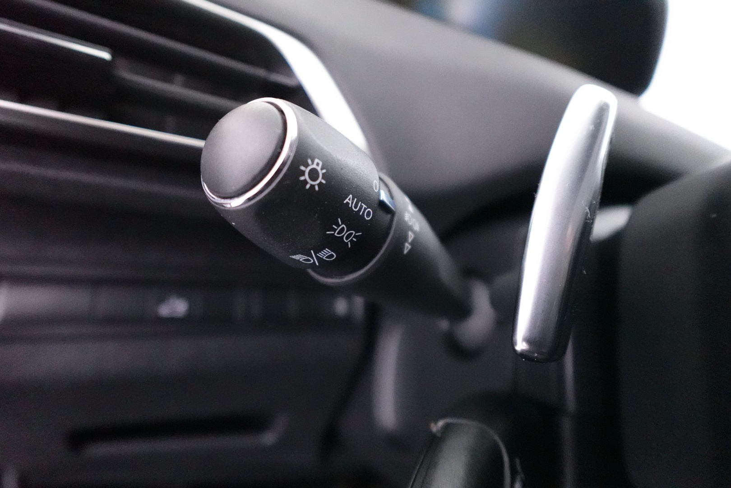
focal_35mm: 20
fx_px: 406
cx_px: 366
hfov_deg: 84.0
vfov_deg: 61.9
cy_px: 244
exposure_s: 1/60
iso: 6400
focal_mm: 7.6
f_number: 2
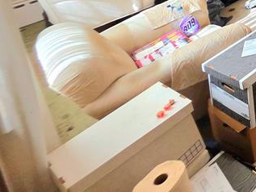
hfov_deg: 26.7
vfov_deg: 25.6
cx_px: 408
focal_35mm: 42
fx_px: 311
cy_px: -97
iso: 80
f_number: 1.9
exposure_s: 1/120
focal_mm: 2.2
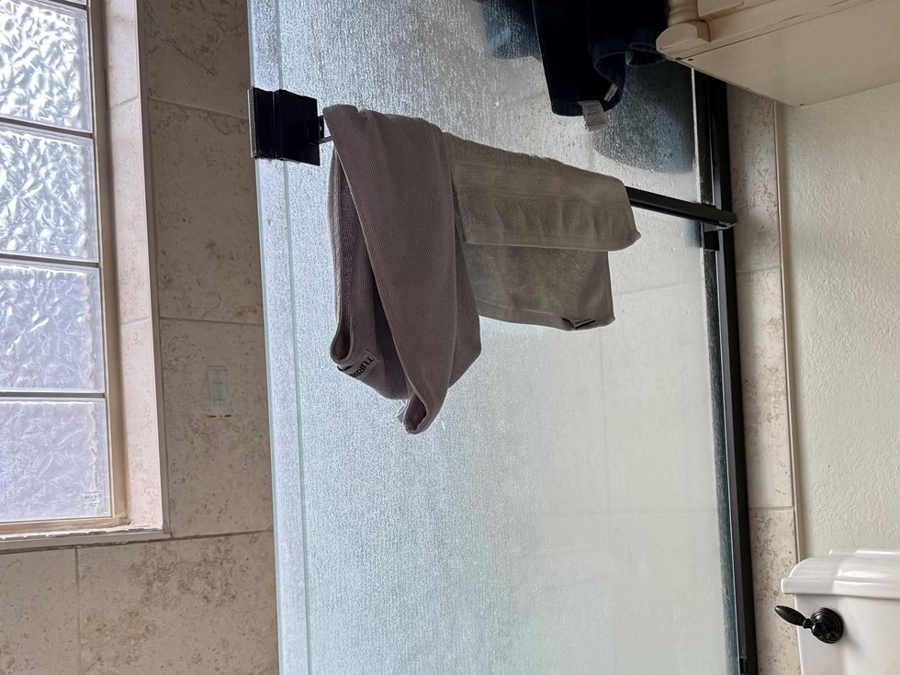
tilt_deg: +1.2
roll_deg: +2.4
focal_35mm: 47
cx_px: 623
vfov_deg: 30.7
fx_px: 1222
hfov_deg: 39.8
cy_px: 442
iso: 80
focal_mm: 6.76
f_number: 1.78
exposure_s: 1/203
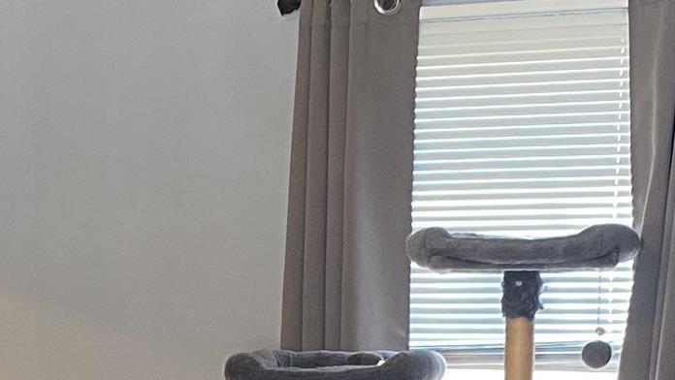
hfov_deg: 17.0
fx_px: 2238
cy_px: 698
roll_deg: +0.2
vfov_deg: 9.2
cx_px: 116
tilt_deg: -12.4
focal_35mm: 125
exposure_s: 1/60
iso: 160
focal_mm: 4.25
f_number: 1.8
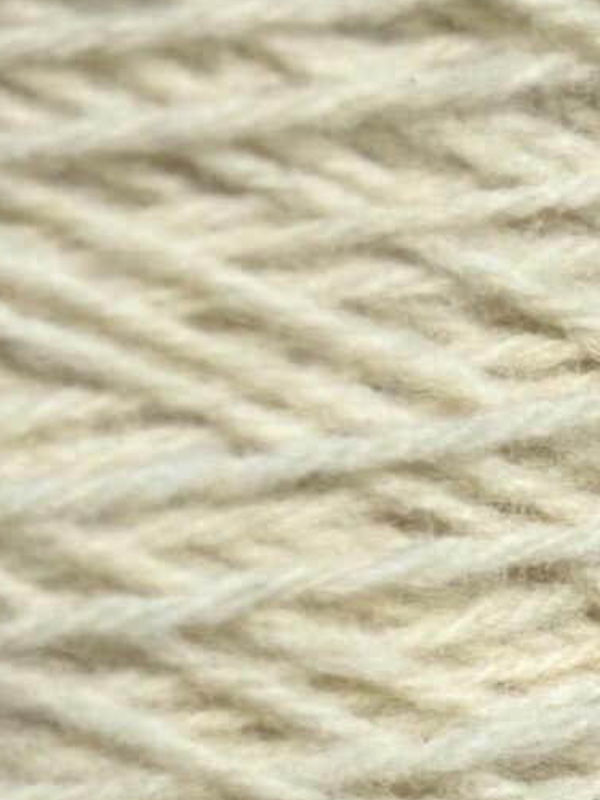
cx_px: 293
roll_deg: -6.0
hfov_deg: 6.0
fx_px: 5685
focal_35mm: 246
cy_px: 1758
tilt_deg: -15.2
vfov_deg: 7.6
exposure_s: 1/6623
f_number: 1.78
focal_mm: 6.86
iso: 100
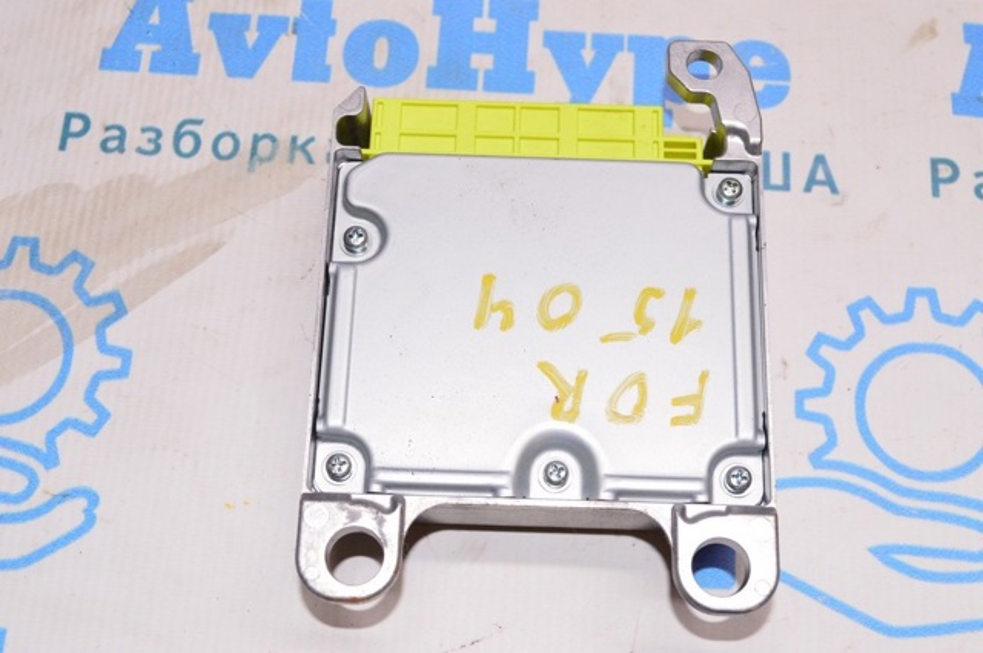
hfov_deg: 41.2
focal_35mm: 48
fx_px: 1309
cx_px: 492
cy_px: 326
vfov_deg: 28.0
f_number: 8
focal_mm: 32
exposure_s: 1/100
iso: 1600
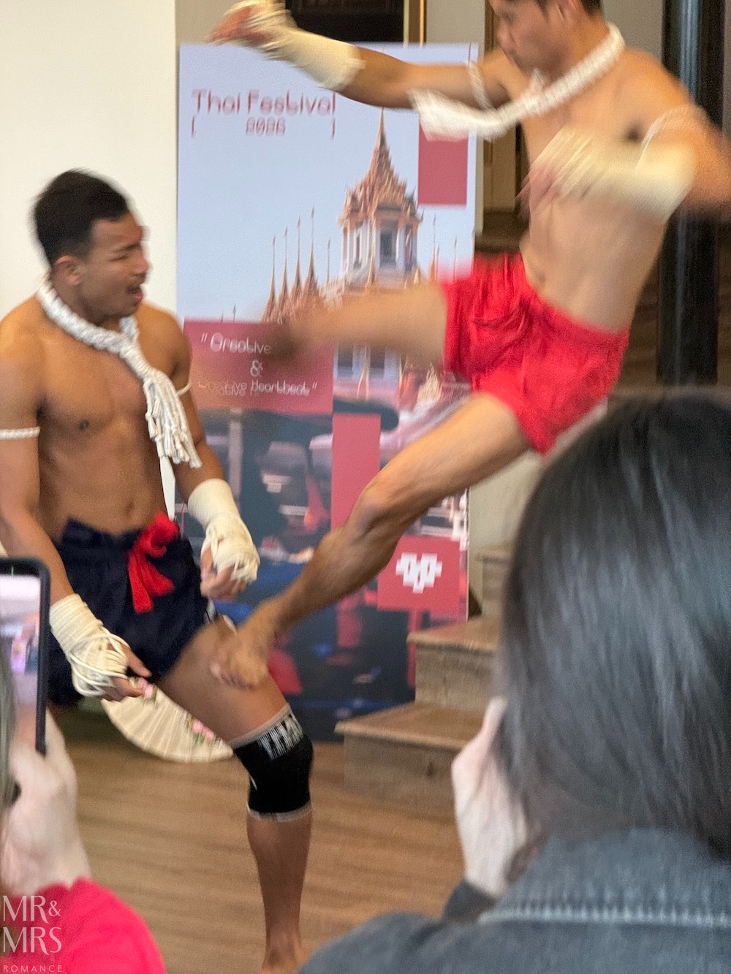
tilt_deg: -8.2
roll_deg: +0.9
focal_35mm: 120
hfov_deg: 12.3
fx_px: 3378
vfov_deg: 16.4
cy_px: 487
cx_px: 366
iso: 500
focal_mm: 15.66
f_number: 2.8
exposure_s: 1/50
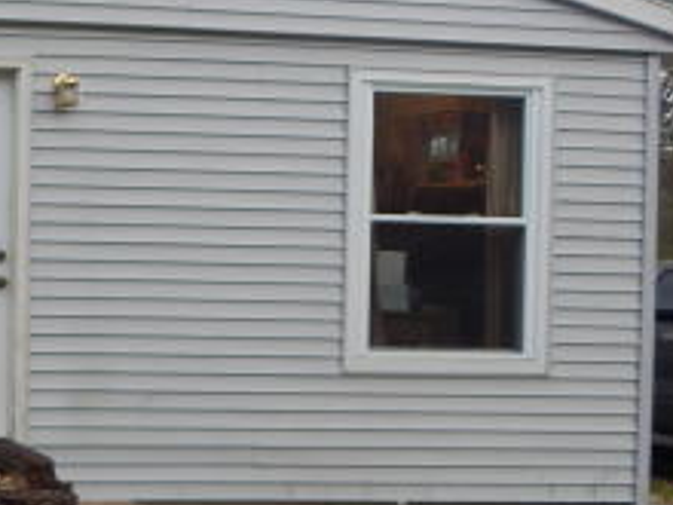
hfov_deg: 25.0
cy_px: 285
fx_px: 1244
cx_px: -263
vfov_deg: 22.9
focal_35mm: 64
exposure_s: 1/100
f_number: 3
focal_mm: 4
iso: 125
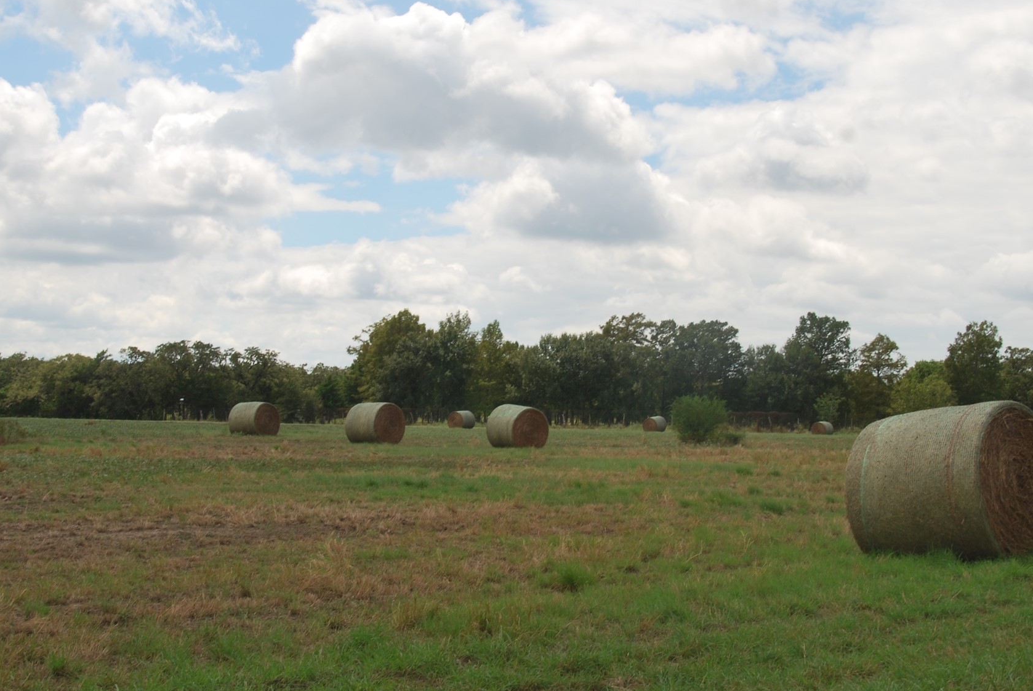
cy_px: 305
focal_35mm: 62
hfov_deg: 32.3
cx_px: 538
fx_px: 1781
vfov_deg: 22.0
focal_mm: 32
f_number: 10
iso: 100
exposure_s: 1/200
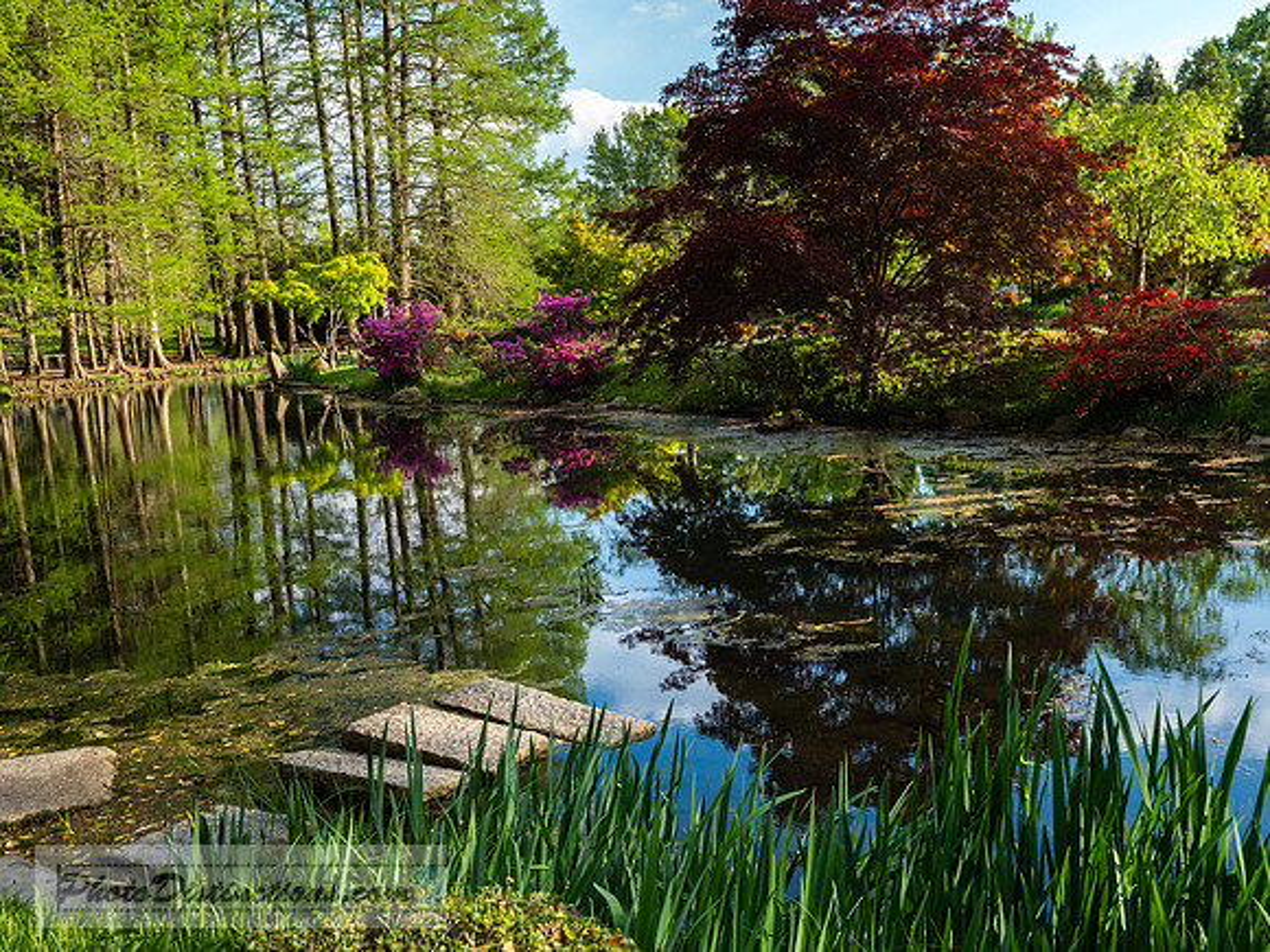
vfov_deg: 38.9
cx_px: 635
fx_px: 1348
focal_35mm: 37
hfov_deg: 50.5
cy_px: 476
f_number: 6.3
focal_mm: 18
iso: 200
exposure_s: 1/80
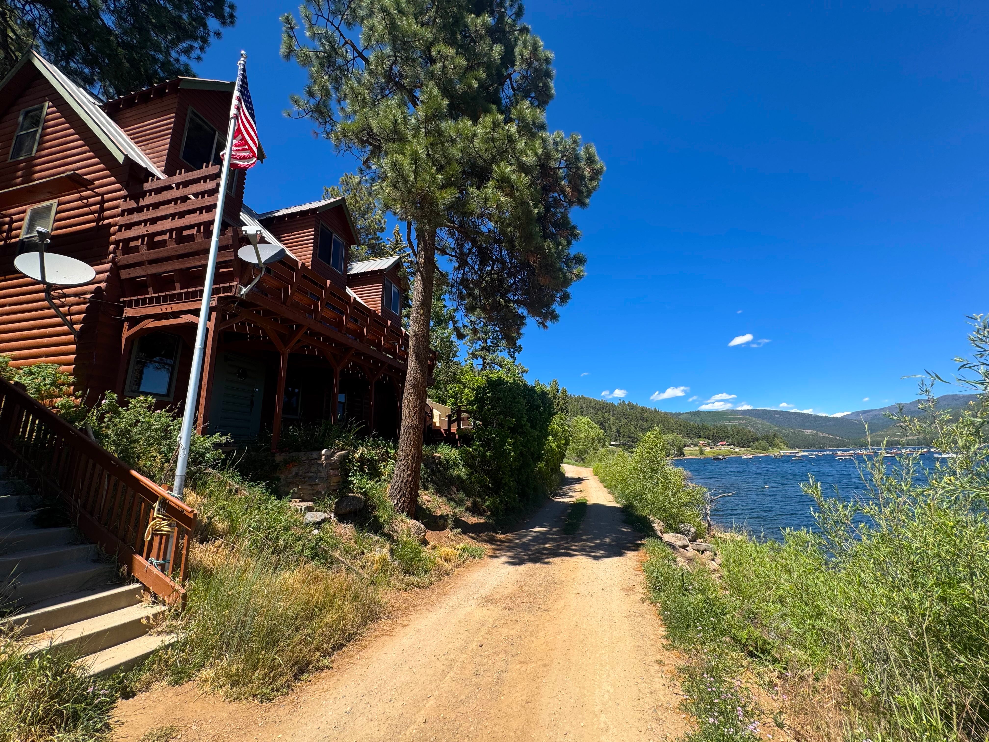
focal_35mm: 14
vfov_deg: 85.7
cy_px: 371
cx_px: 494
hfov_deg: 102.1
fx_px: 400
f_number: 2.2
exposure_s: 1/840
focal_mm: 2.22
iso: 50
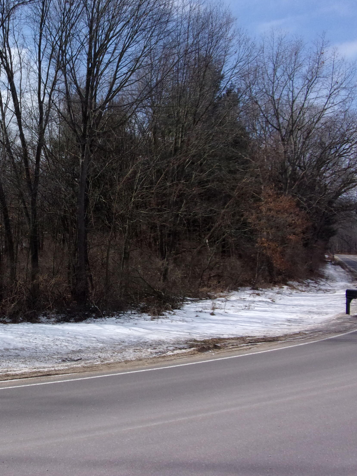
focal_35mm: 38
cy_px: 240
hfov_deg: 36.4
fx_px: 523
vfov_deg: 49.0
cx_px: 71
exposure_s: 1/280
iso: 160
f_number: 10.8
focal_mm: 5.1
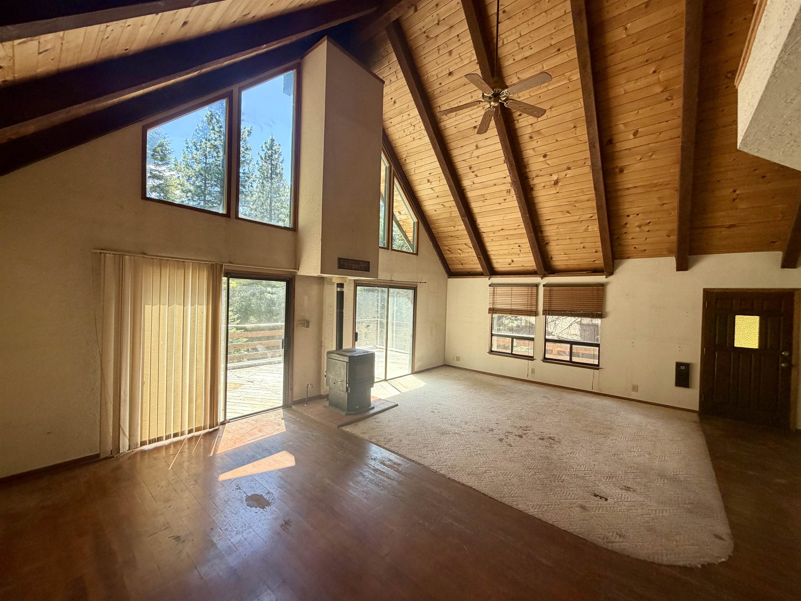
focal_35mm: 14
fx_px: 324
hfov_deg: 102.1
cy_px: 300
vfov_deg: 85.7
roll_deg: -2.3
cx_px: 400
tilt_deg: -1.2
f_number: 2.2
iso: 64
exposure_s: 1/121
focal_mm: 2.22
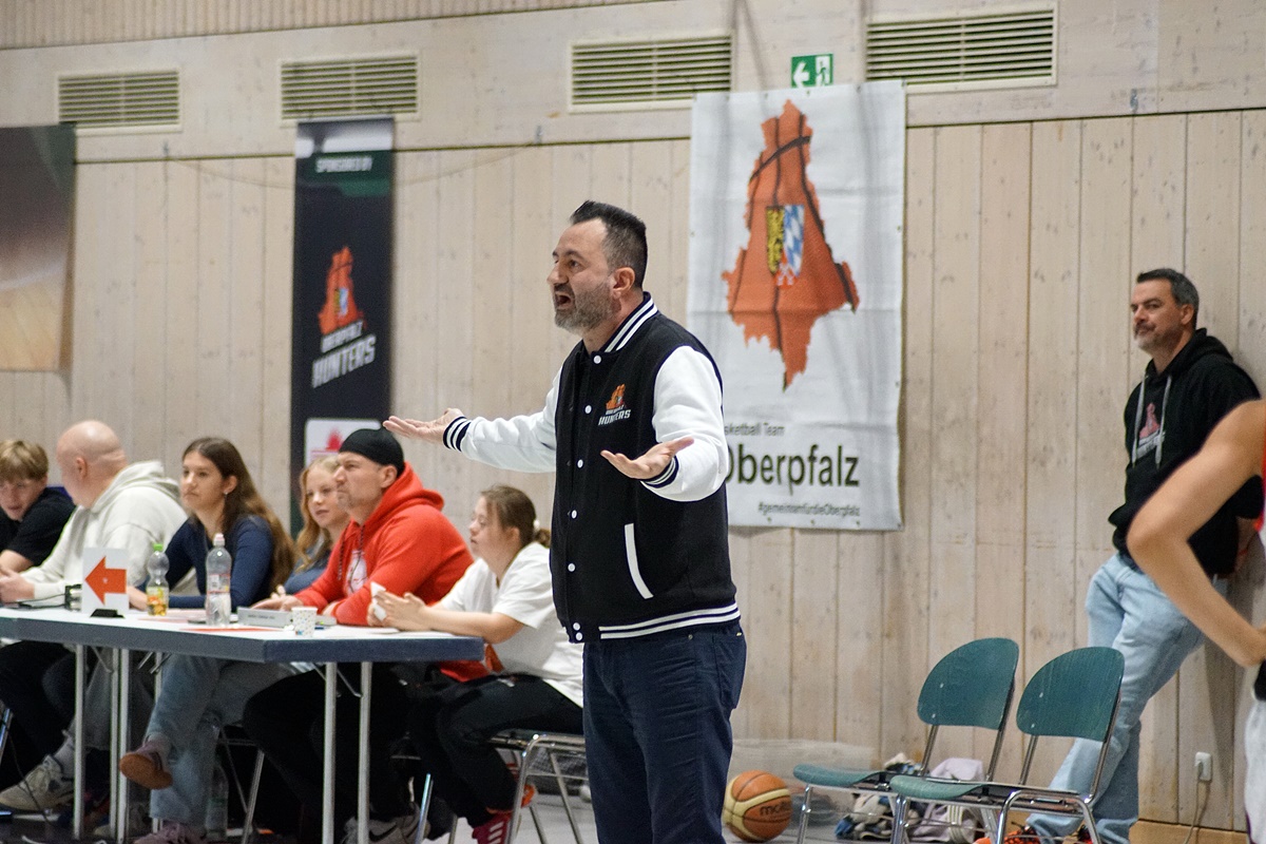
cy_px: 422
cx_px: 633
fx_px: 7121
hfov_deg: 10.2
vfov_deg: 6.8
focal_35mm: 202
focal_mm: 135
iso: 3200
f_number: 4.5
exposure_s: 1/250
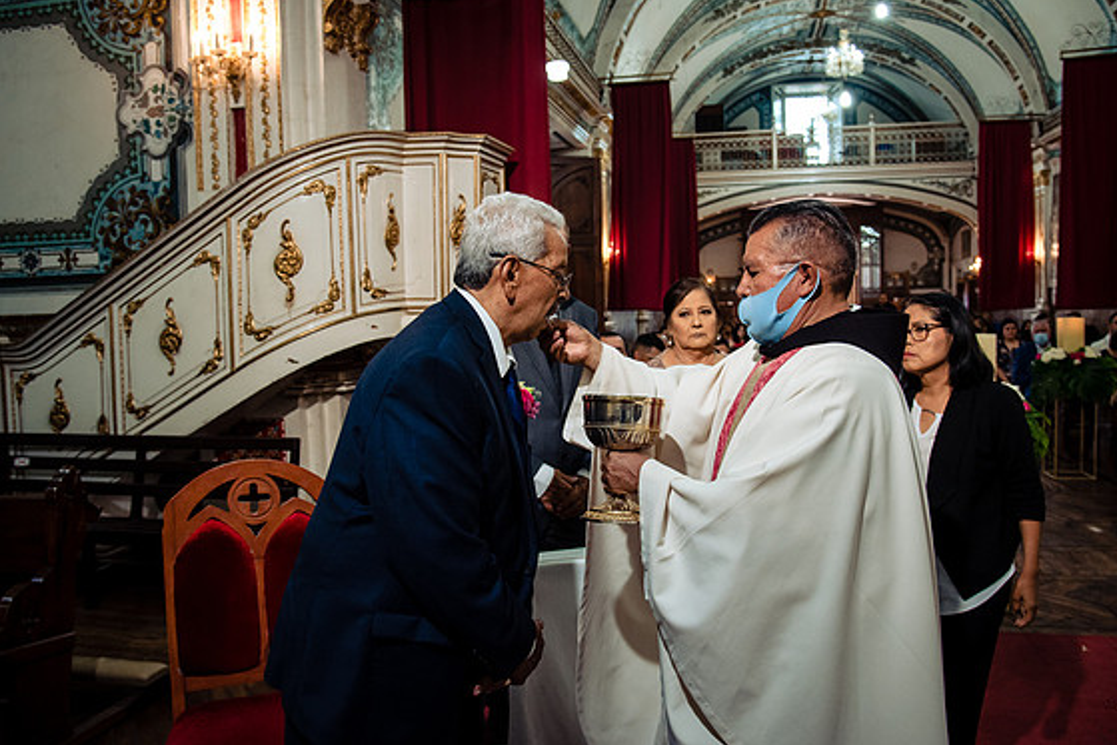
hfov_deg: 67.4
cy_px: 365
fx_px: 838
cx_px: 563
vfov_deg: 48.0
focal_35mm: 27
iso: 2000
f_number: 5
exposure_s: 1/100
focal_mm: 24
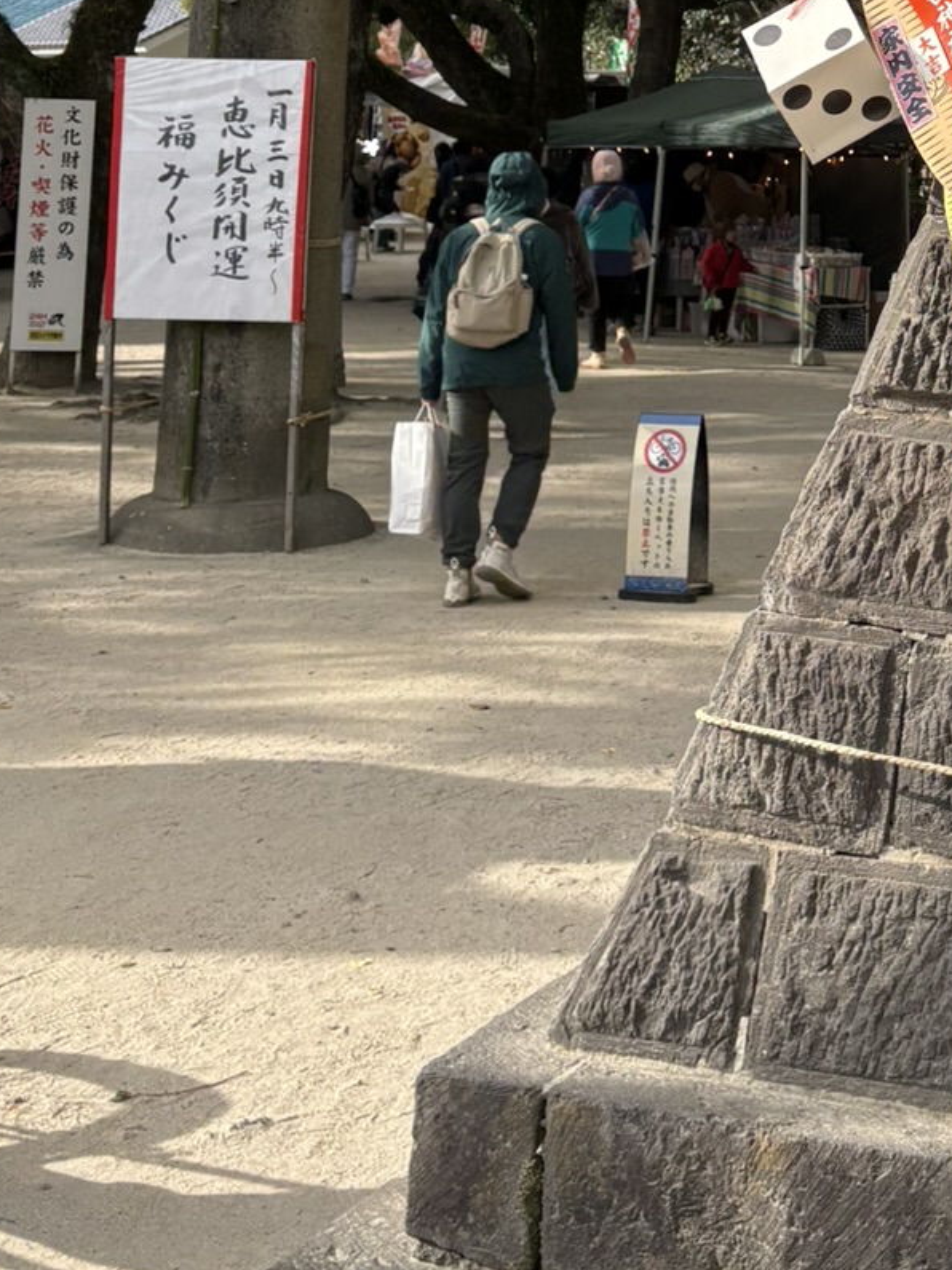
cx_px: 947
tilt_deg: +4.0
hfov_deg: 21.2
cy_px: -45
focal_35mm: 67
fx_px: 2457
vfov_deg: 27.1
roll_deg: -0.9
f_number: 1.6
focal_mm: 5.96
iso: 50
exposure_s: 1/1667
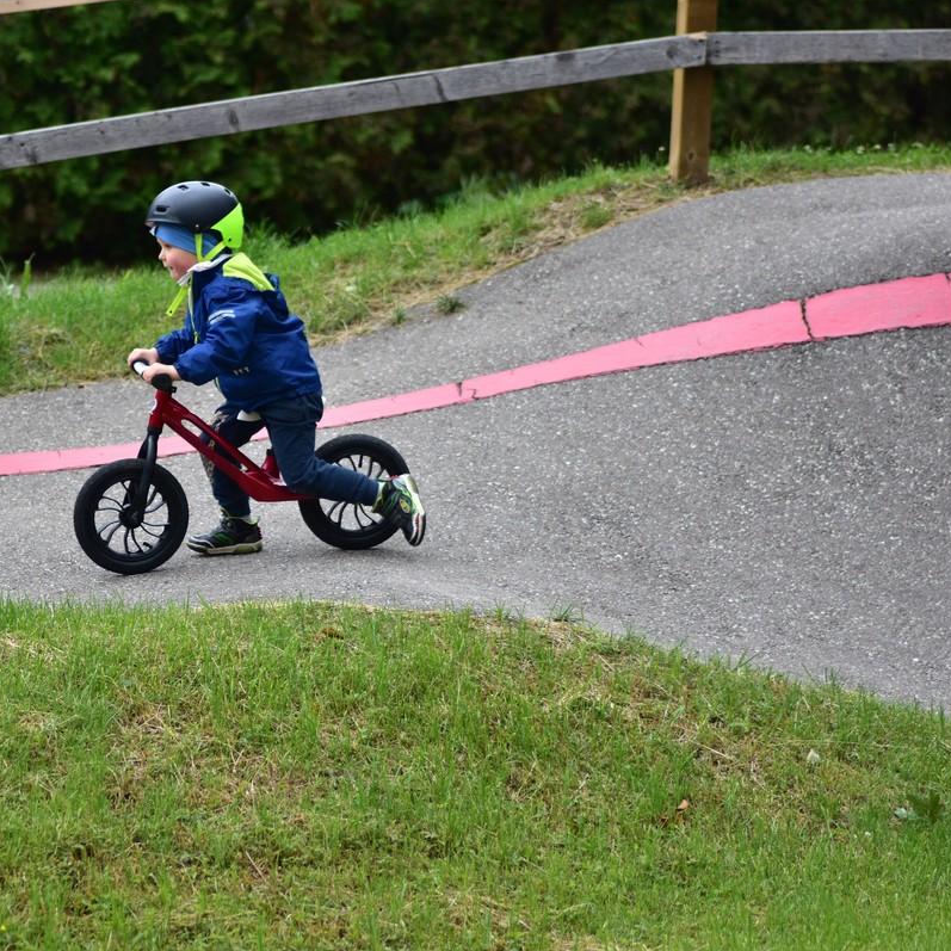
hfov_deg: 9.1
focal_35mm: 192
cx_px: 325
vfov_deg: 9.1
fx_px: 5968
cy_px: 475
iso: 640
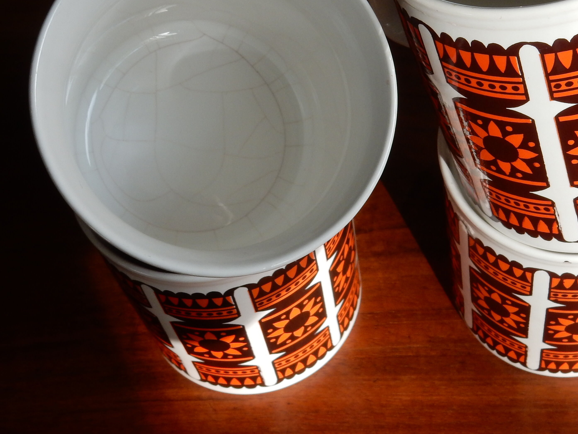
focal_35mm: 71
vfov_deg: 20.7
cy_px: 152
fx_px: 1185
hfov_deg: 27.2
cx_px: 388
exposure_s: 1/40
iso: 125
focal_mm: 7.6
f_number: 5.3
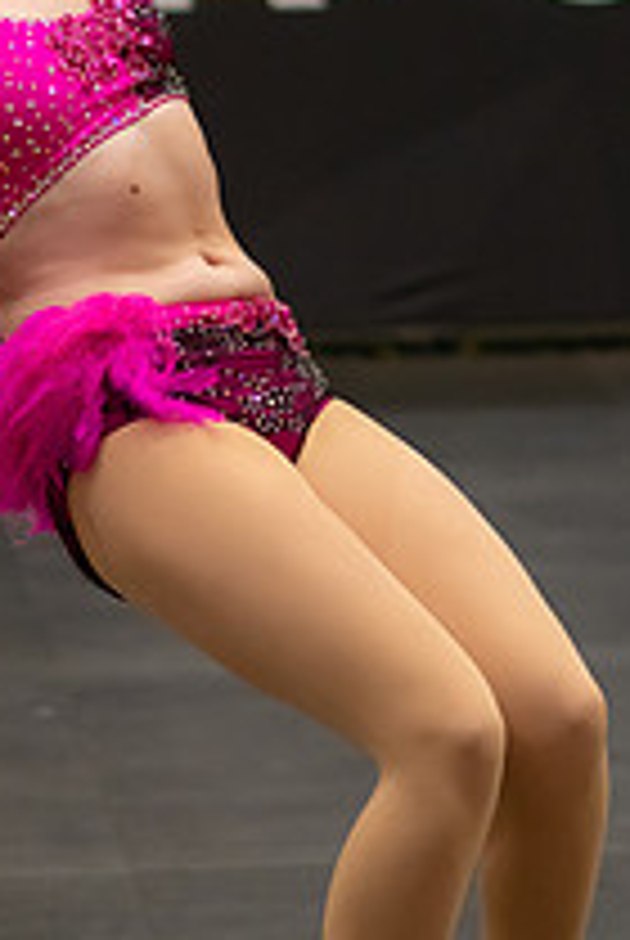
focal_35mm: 273
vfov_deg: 7.5
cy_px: 333
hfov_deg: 5.0
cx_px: 144
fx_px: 7142
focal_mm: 85
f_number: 2
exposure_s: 1/640
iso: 1600
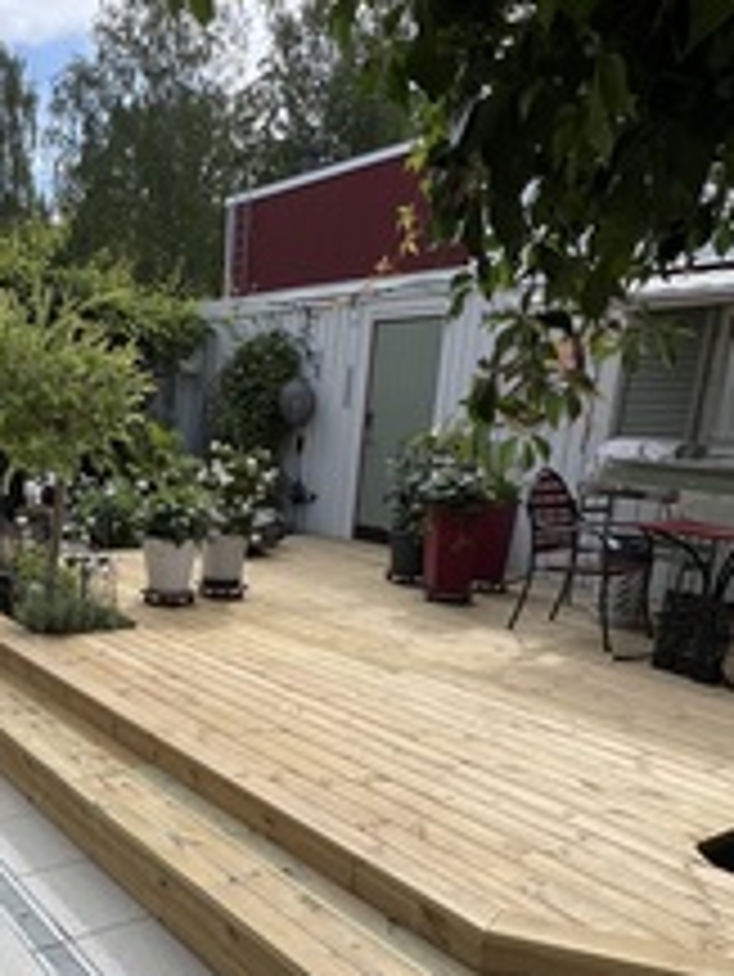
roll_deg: -2.4
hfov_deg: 44.5
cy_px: 657
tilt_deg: -12.7
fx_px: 847
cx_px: 142
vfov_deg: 58.5
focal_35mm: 30
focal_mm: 1.57
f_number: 1.8
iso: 32
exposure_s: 1/1410
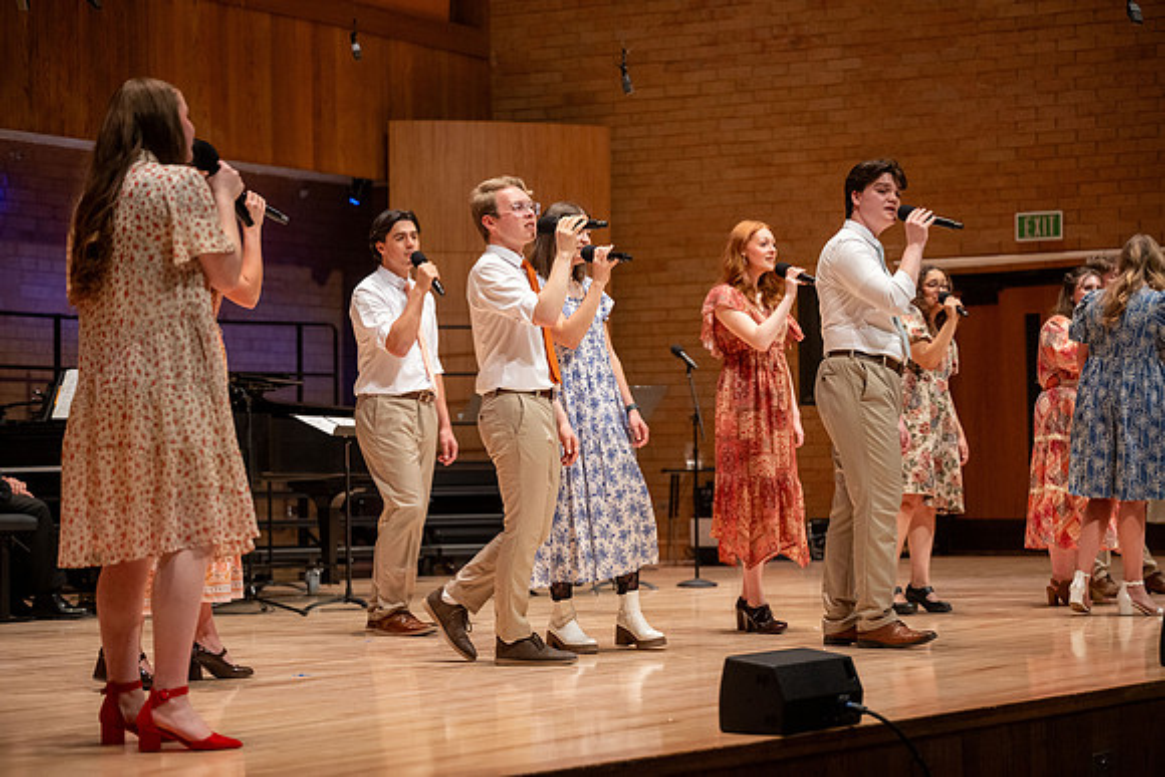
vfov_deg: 18.7
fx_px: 2363
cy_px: 388
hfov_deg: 27.7
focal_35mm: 73
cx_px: 582
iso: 3200
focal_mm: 73
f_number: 2.8
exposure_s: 1/500
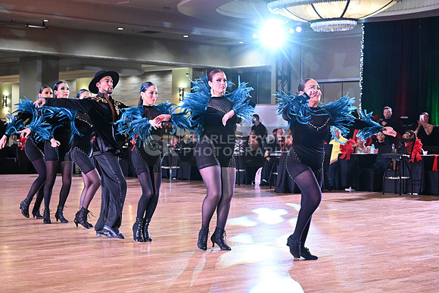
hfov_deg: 29.2
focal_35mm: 69
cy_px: 146
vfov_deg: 19.7
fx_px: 842
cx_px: 220
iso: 6400
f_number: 5
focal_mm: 69
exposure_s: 1/320
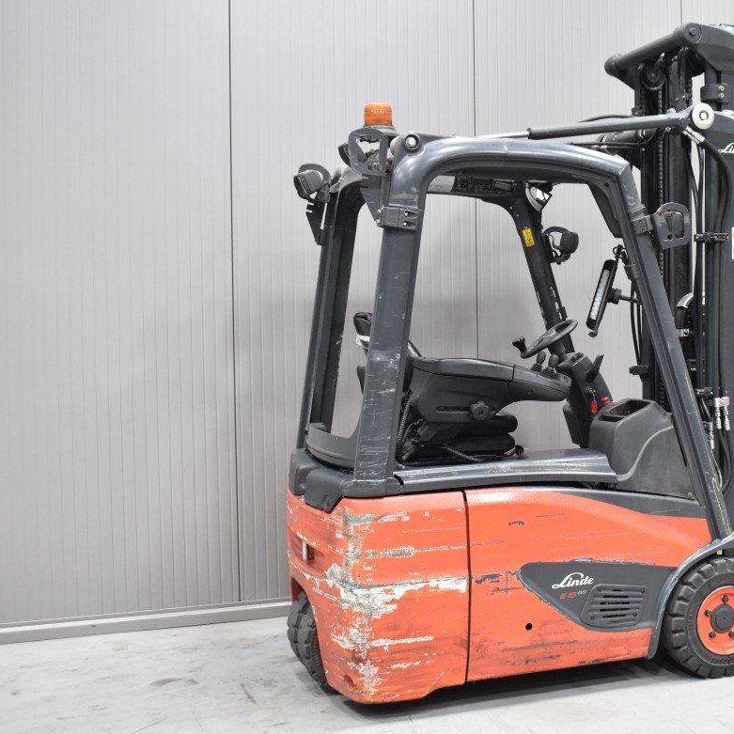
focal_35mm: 47
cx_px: 531
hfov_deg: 35.4
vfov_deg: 36.1
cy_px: 363
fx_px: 1128
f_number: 4.5
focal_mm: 24
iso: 1600
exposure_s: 1/30
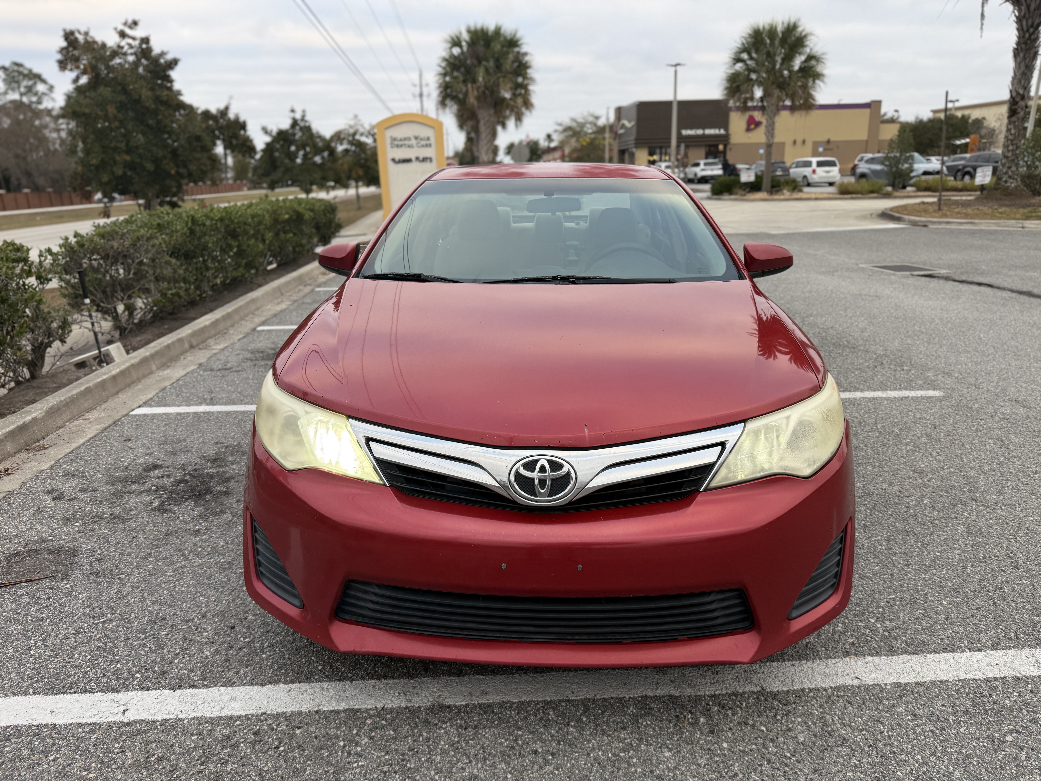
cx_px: 520
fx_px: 722
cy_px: 390
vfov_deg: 56.8
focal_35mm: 24
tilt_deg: -16.3
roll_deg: +0.7
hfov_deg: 71.6
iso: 80
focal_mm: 6.76
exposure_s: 1/372
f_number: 1.78
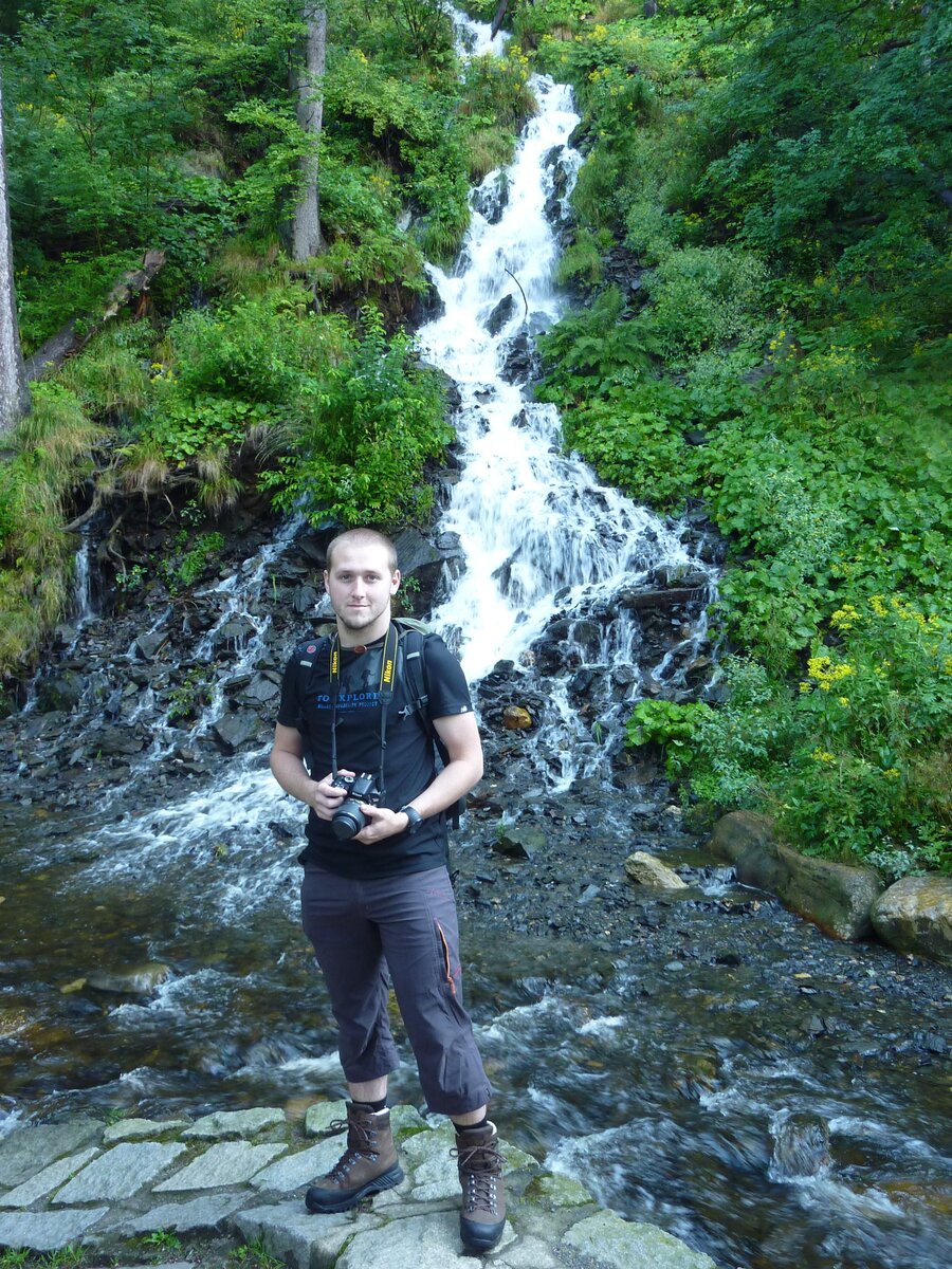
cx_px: 476
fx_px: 1100
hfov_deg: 46.8
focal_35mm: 30
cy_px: 634
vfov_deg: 60.0
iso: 160
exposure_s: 1/30
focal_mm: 5
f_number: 3.4
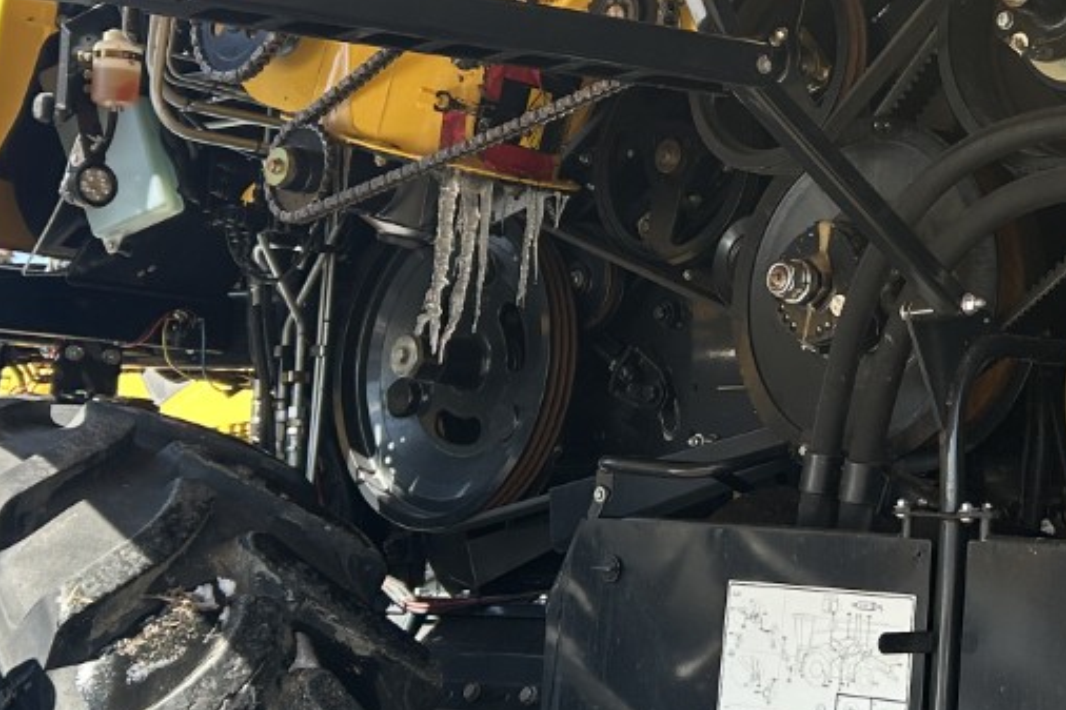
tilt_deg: +8.0
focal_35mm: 77
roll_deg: -3.5
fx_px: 2279
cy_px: 158
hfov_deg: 25.5
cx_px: 959
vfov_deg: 17.6
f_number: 1.5
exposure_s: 1/814
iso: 50
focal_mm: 5.7
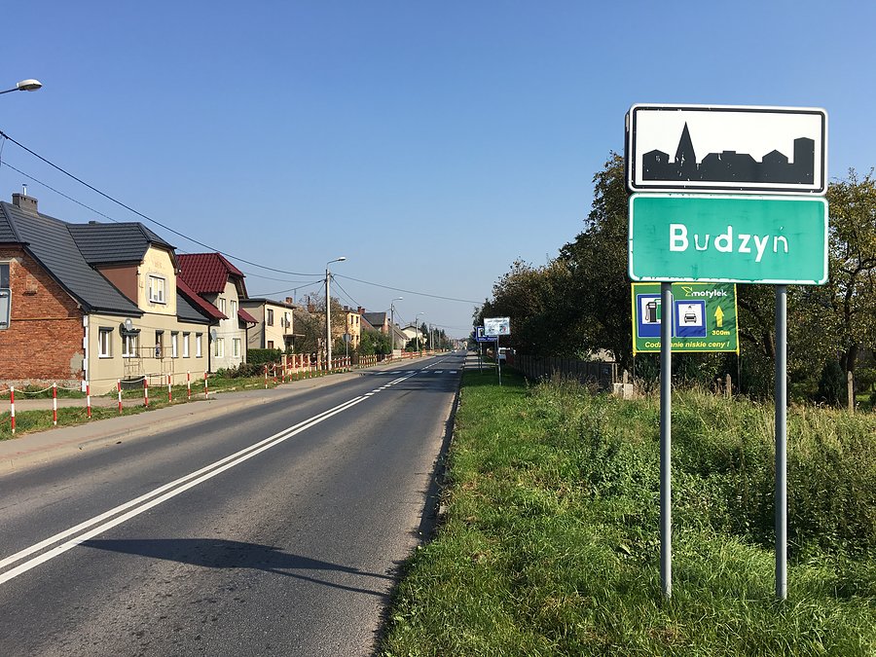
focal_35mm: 29
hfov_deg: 61.7
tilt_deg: +1.7
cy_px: 328
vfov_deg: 48.2
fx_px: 734
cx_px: 438
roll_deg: +0.9
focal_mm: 4.15
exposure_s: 1/1183
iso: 25
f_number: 2.2
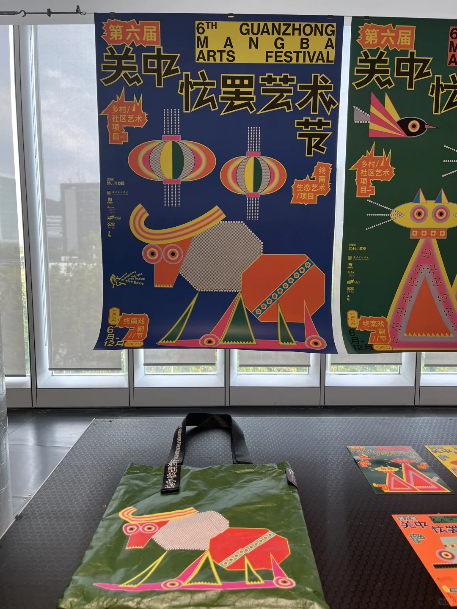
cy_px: 304
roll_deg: +0.2
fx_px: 458
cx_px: 228
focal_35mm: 26
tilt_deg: -7.3
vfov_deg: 67.3
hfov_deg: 53.1
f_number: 1.6
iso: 80
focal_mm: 5.1
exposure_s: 1/122
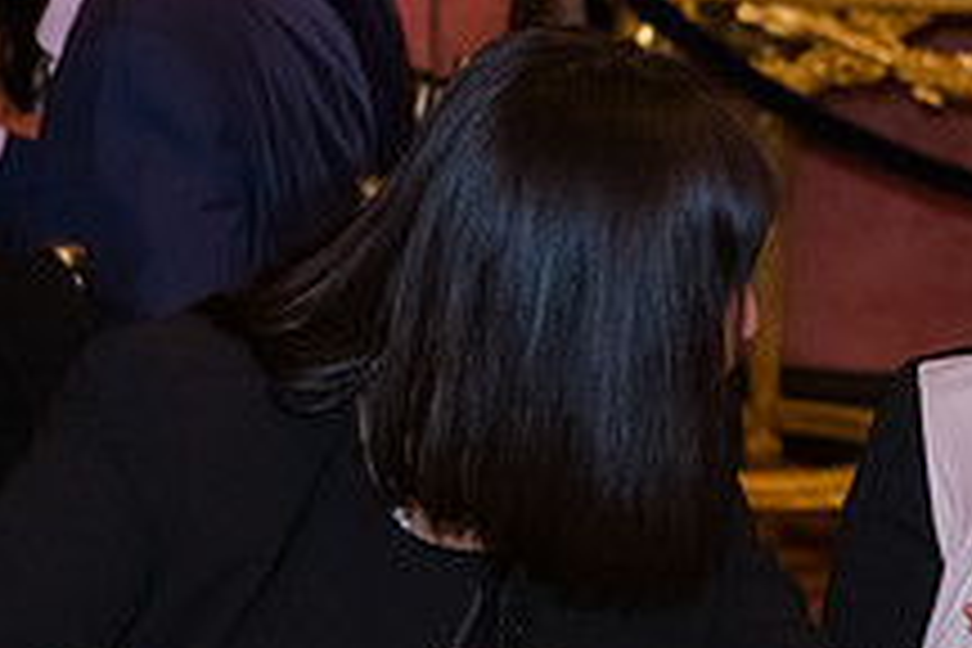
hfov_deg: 10.8
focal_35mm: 188
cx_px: 1152
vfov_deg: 7.3
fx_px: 5076
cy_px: 254
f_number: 5
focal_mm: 70
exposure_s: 1/80
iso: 3200
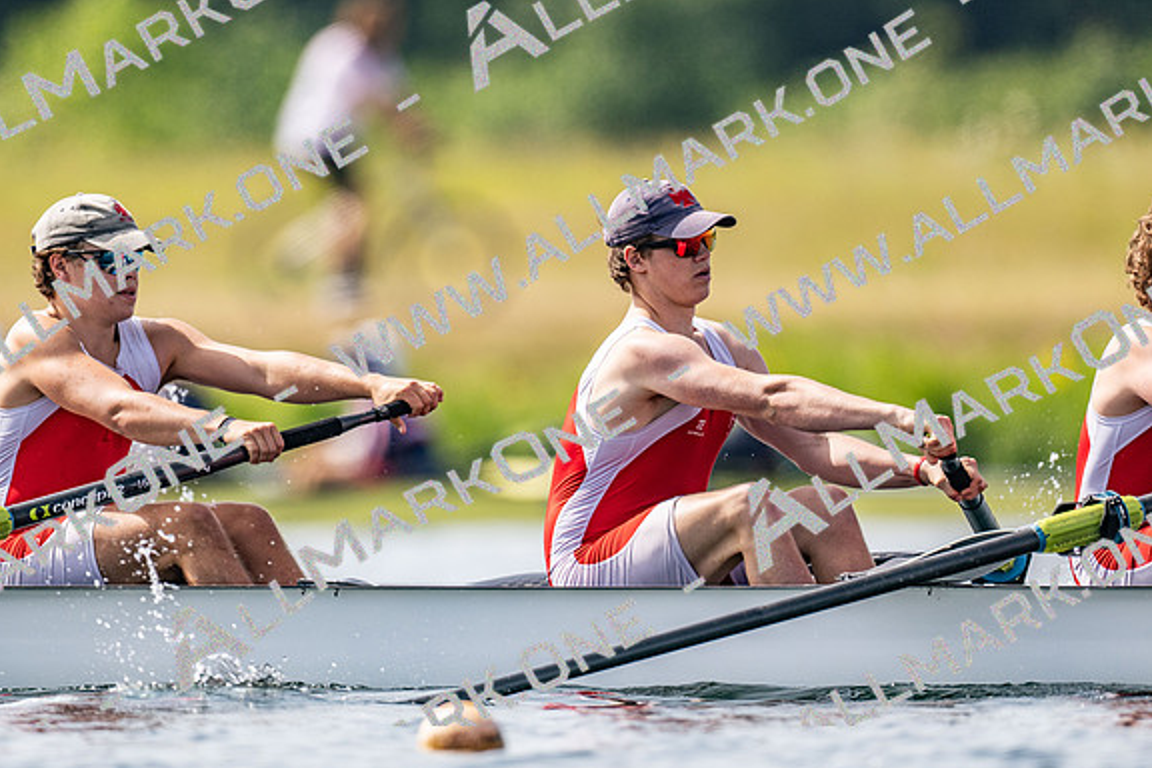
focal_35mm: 906
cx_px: 576
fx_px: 28990
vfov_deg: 1.5
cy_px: 384
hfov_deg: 2.3
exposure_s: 1/2500
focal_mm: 600
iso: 200
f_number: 4
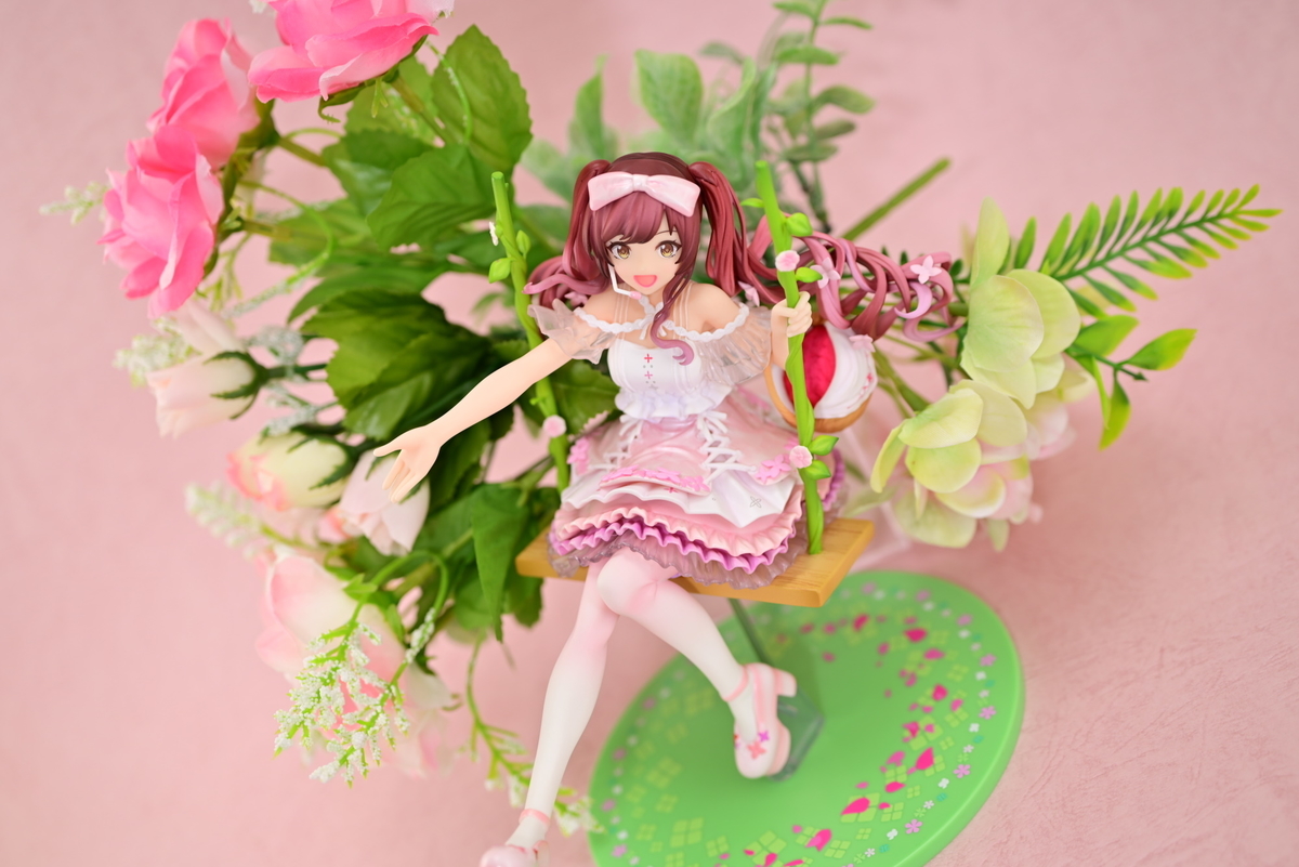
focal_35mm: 50
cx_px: 650
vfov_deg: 27.0
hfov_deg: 39.6
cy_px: 434
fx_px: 1805
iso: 100
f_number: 4
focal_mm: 50
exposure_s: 1/2
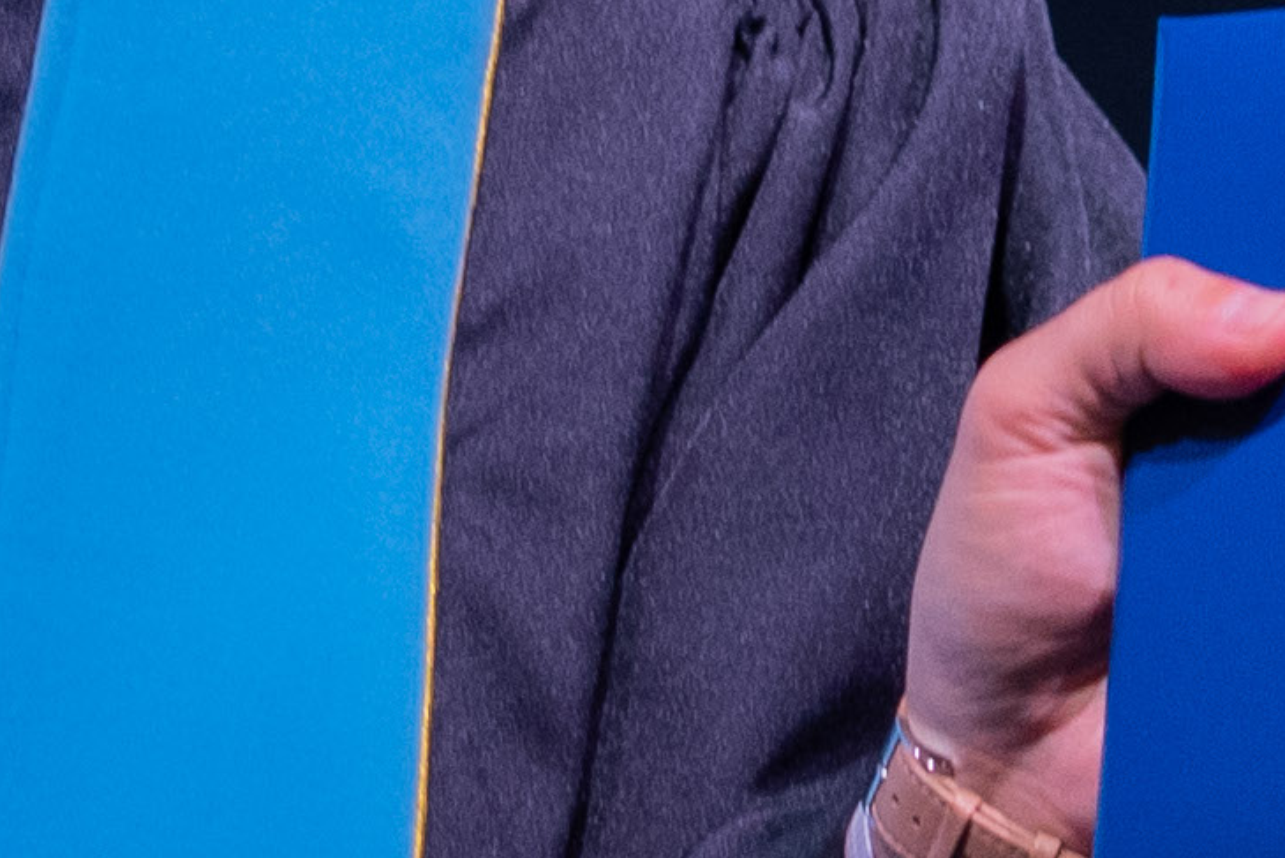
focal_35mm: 826
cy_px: -692
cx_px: 1179
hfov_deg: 2.5
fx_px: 29500
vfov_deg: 1.7
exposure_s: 1/125
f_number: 4
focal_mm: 142
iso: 1600
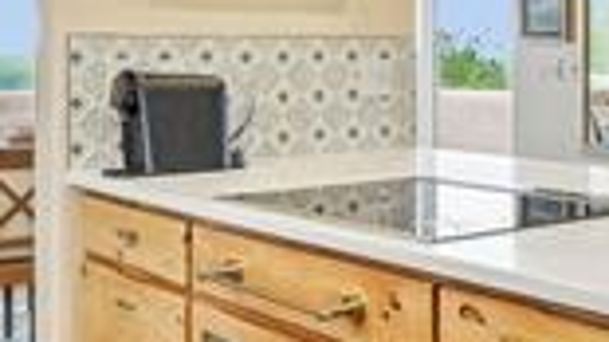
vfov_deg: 18.3
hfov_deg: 30.8
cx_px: 558
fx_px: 1049
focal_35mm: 65
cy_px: 47
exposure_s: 1/6
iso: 800
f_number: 8
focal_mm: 10
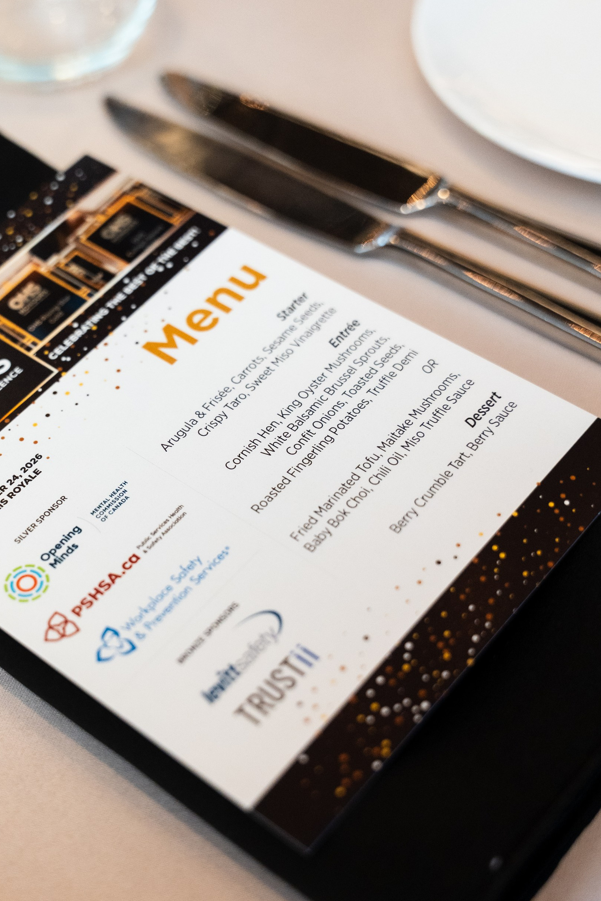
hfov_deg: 22.4
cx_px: 133
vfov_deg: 33.4
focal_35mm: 60
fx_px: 1503
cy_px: 452
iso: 3200
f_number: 2.8
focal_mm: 35.7
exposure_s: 1/200
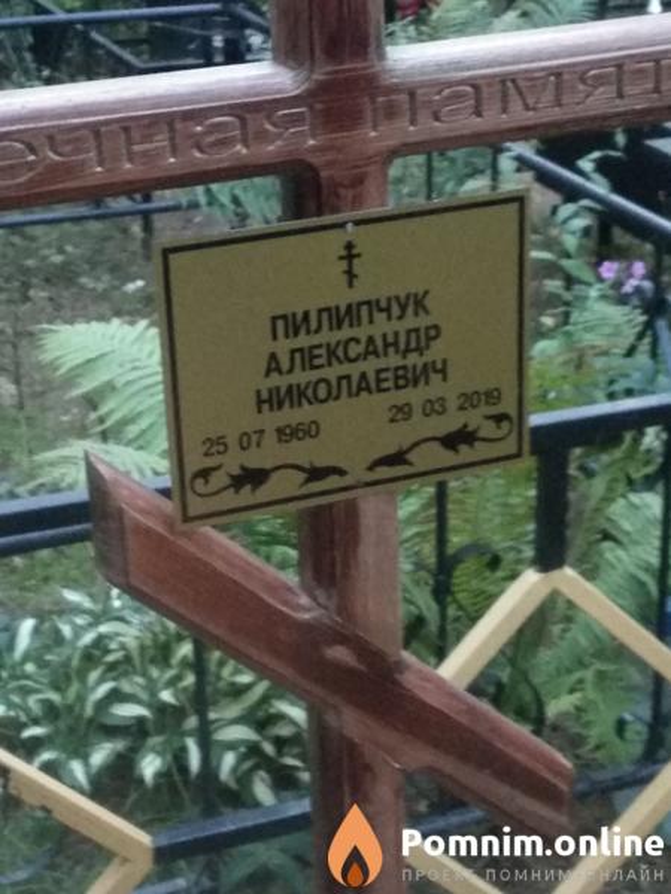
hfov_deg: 53.1
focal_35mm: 26
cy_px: 447
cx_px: 336
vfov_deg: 67.3
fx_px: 672
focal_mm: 3.81
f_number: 2.2
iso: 2000
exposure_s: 1/12
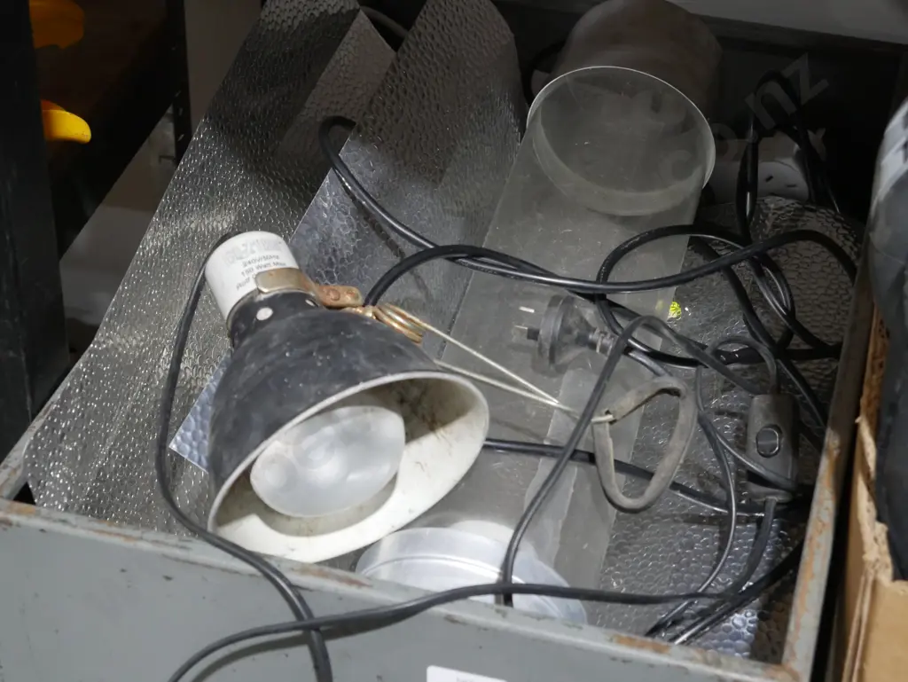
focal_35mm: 72
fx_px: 1889
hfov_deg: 27.0
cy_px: 341
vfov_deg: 20.5
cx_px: 454
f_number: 5.5
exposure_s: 1/80
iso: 2500
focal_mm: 36
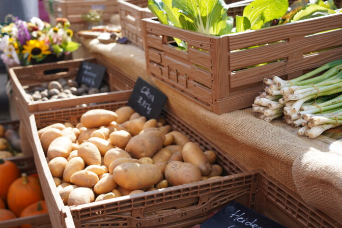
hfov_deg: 48.4
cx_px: 153
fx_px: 380
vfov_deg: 33.4
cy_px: 129
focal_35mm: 40
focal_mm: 35
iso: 100
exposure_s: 1/250
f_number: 5
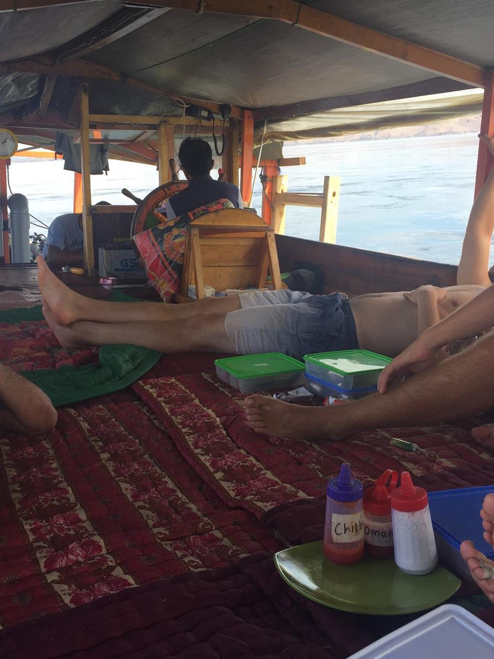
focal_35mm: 39
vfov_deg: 47.9
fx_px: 742
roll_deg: +4.9
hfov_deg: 36.8
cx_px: 247
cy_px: 330
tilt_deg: -13.7
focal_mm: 4.15
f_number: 2.2
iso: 32
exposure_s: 1/476
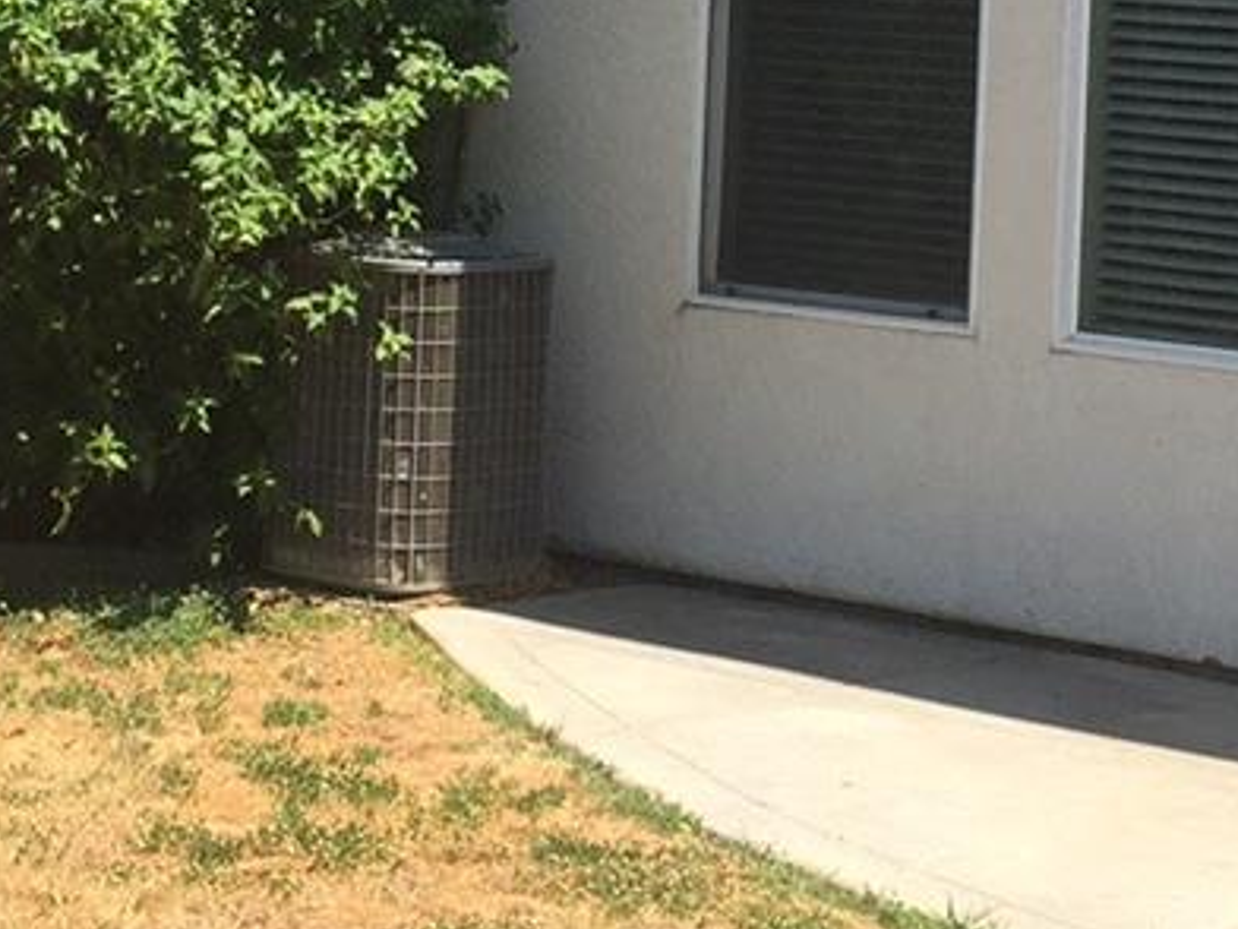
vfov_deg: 13.0
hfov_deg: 17.7
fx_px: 3970
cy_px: -213
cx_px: 660
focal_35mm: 111
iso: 32
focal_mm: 4.15
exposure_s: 1/1319
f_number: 2.2
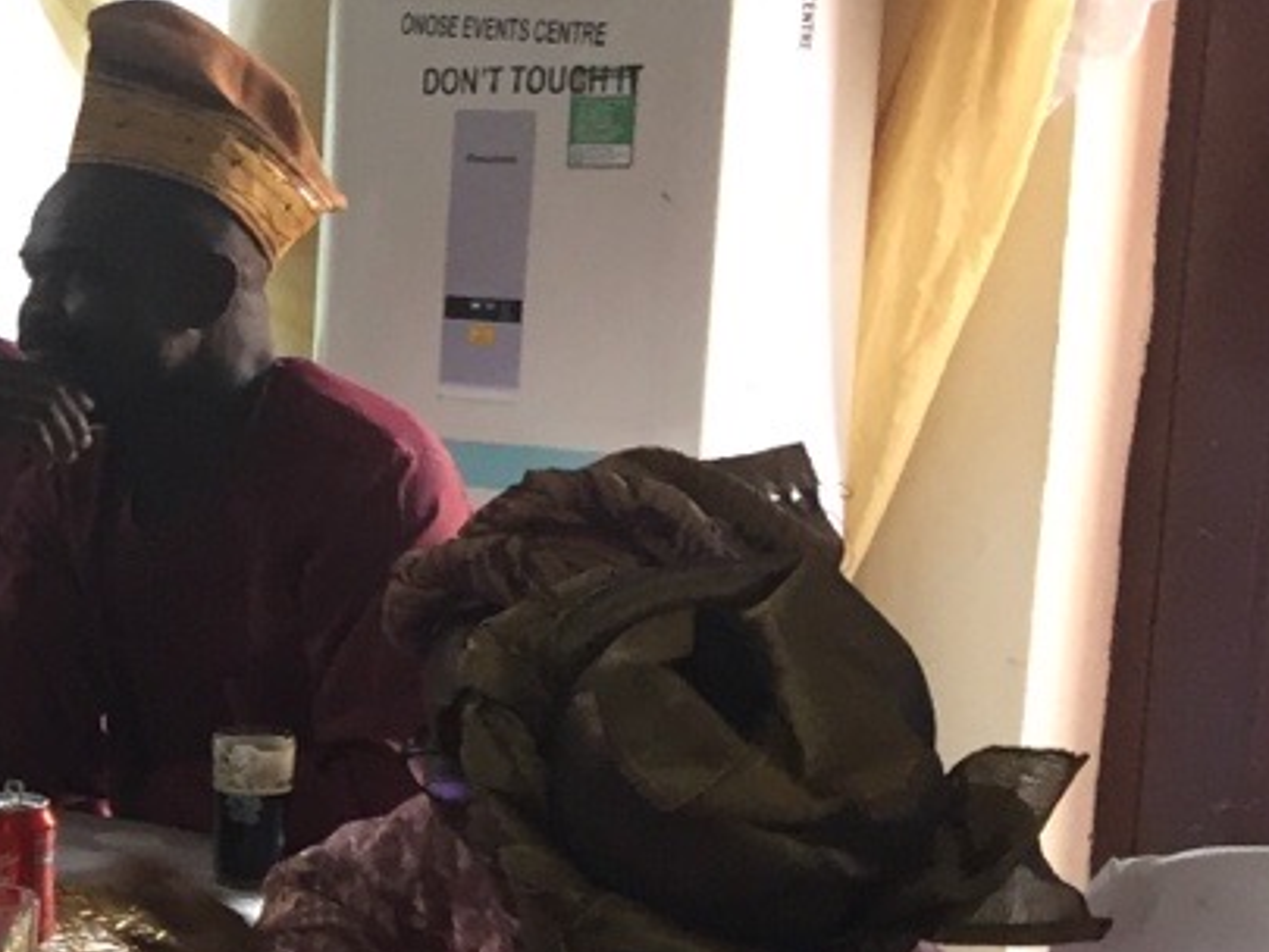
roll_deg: +1.6
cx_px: -909
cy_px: 833
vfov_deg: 14.2
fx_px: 3777
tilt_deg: -11.4
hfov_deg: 16.4
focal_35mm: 103
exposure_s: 1/33
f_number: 2.2
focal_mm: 4.15
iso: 125
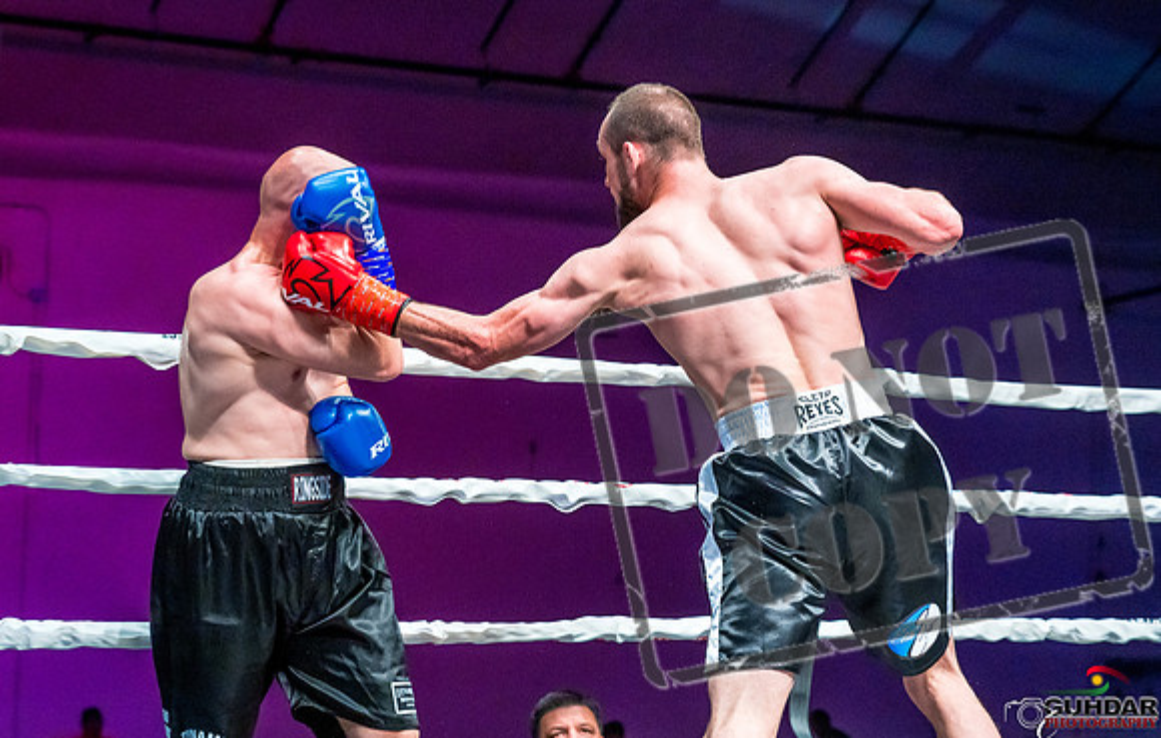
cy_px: 302
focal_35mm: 77
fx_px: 2446
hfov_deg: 26.7
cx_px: 654
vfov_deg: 17.2
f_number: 4
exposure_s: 1/1000
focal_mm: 62
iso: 4000
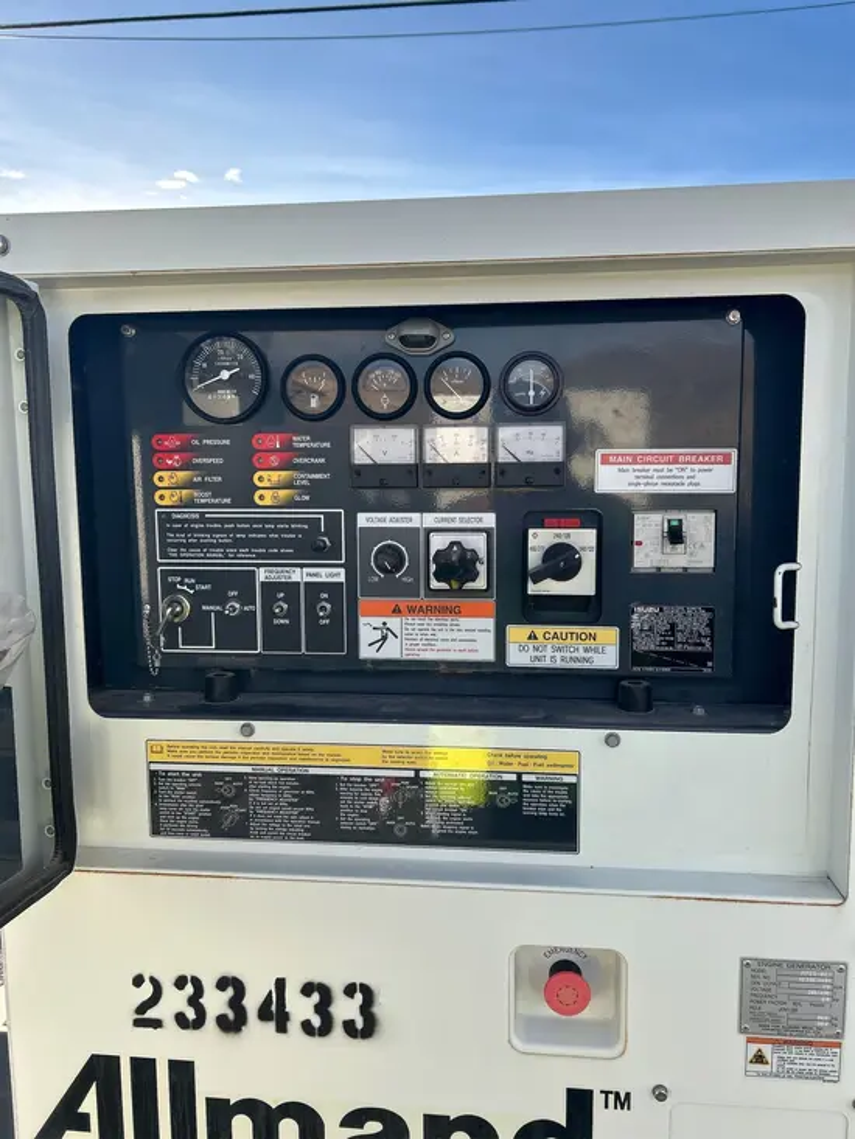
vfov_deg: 67.3
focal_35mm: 26
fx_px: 856
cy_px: 570
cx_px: 428
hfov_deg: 53.1
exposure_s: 1/1009
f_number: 1.5
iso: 50
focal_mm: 5.7
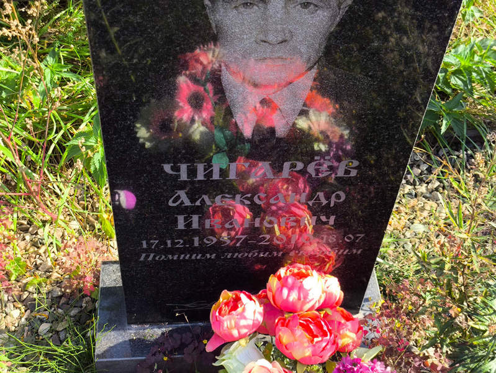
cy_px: 186
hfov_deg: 38.2
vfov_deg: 29.1
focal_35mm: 50
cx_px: 248
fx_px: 717
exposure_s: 1/334
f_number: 1.7
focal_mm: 4.71
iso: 50
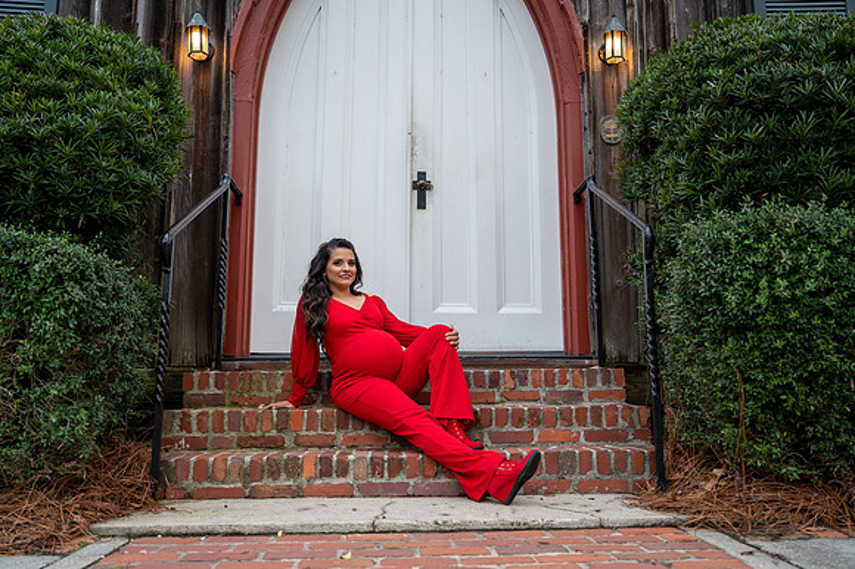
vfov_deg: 44.9
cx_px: 428
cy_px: 284
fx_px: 688
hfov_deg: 63.7
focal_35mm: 29
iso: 640
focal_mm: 29
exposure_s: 1/640
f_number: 2.8
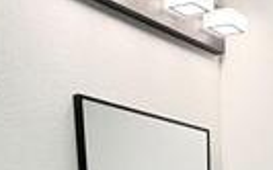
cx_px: 267
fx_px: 662
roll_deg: -0.2
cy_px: 449
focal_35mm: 89
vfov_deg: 11.3
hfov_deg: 22.5
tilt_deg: -18.4
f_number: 2.2
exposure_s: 1/129
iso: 50
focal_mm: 2.22
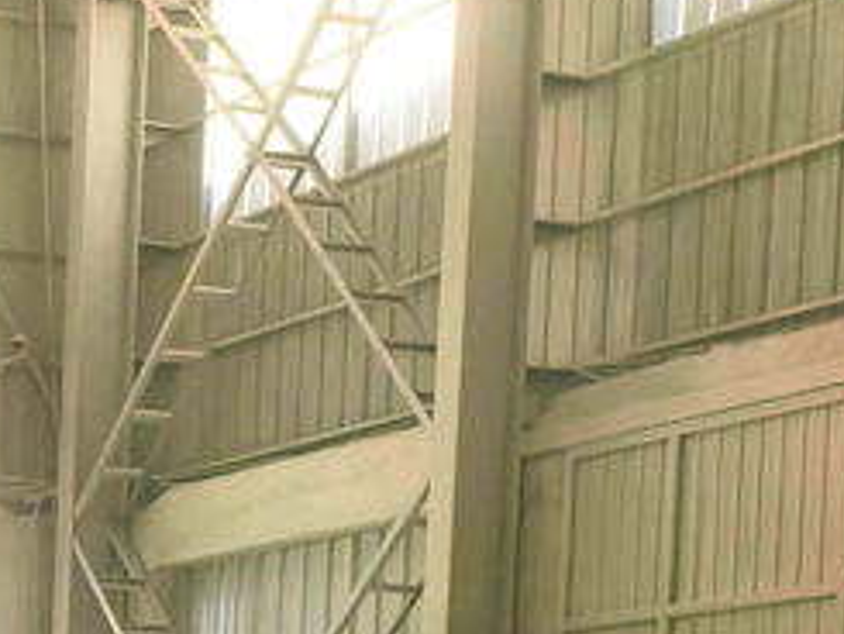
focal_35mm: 94
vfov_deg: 14.4
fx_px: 2293
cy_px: 1020
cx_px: -803
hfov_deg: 16.4
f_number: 1.57
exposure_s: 1/826
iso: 72
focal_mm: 6.54
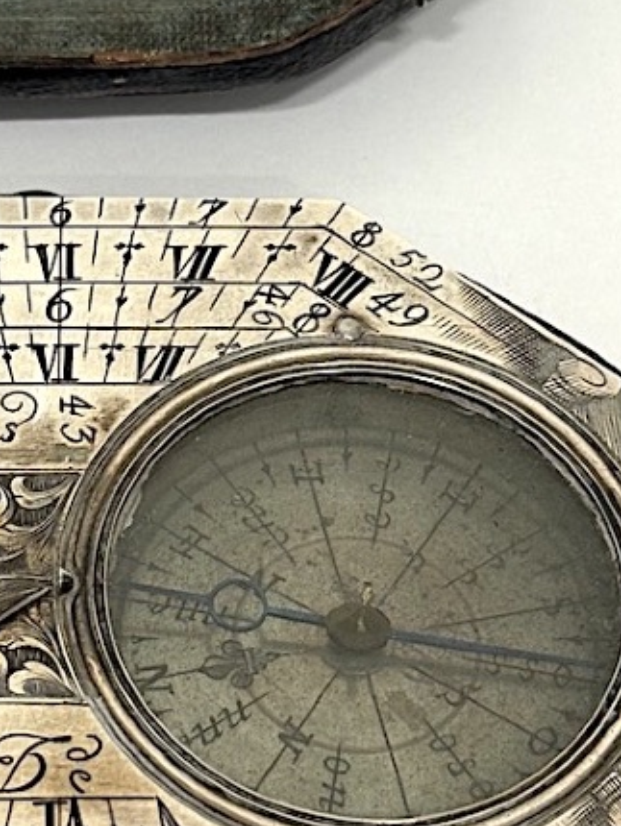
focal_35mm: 145
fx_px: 3465
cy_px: 269
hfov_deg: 10.2
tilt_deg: -52.5
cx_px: 98
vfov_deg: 13.6
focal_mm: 5.96
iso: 50
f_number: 1.6
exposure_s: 1/50
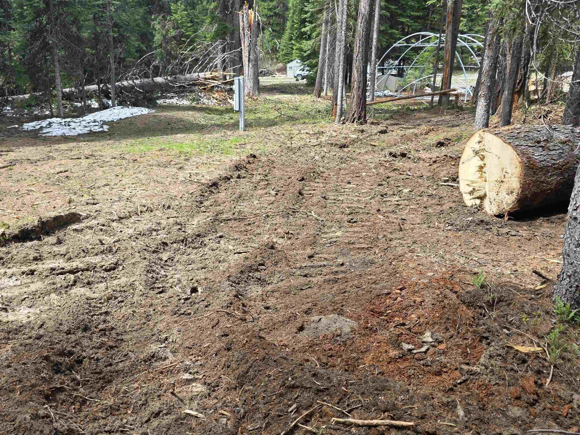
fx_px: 486
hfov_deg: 61.5
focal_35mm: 29
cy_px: 233
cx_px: 255
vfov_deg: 48.2
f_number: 1.7
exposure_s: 1/359
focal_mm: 6.3
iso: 40
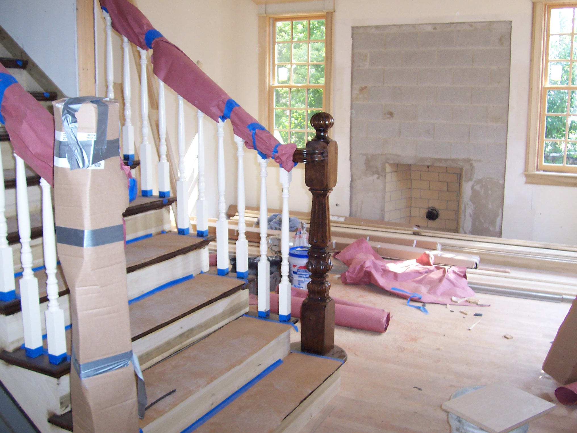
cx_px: 288
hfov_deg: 50.1
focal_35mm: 37
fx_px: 617
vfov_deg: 38.7
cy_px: 216
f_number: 2.8
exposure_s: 1/60
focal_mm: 5.6
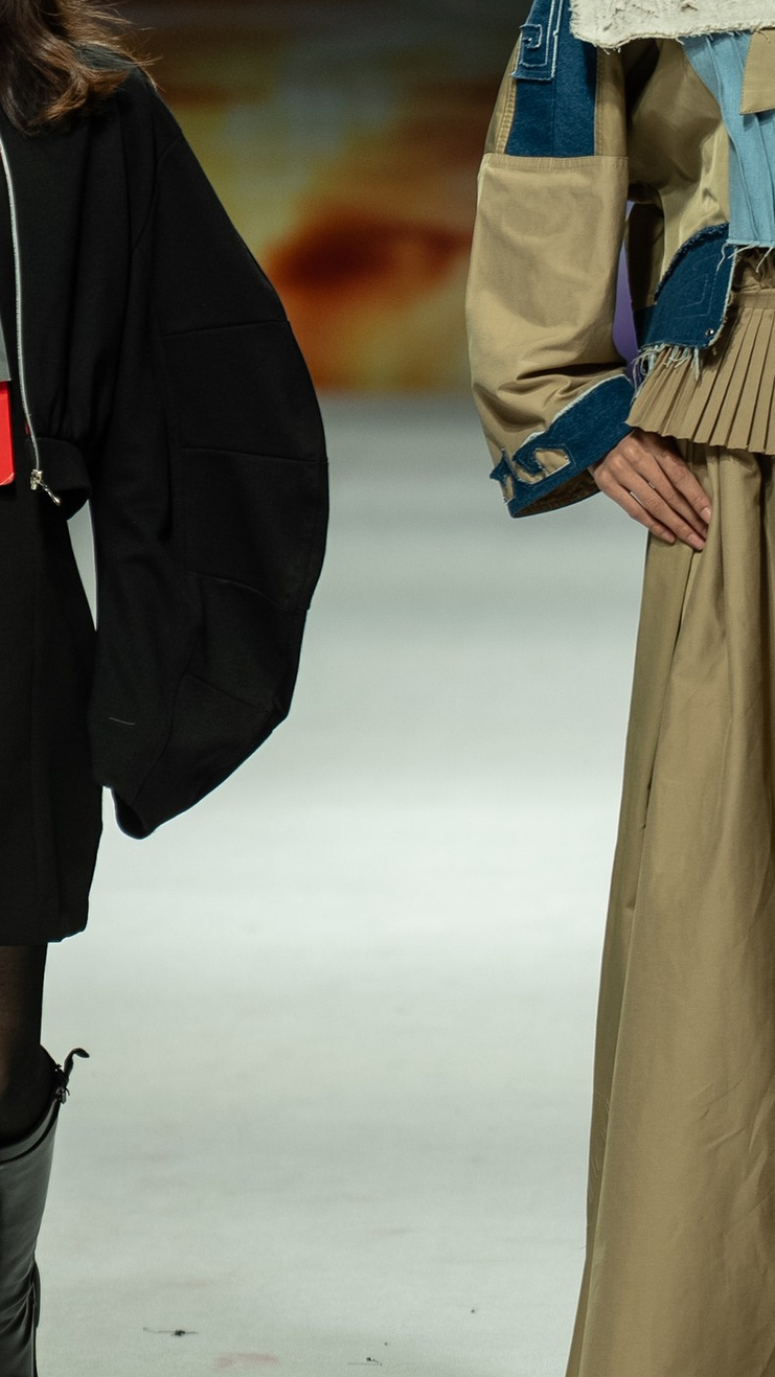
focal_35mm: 350
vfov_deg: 6.1
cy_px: -122
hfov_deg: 3.5
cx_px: -175
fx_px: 12784
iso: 200
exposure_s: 1/320
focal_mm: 114.6
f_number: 2.8
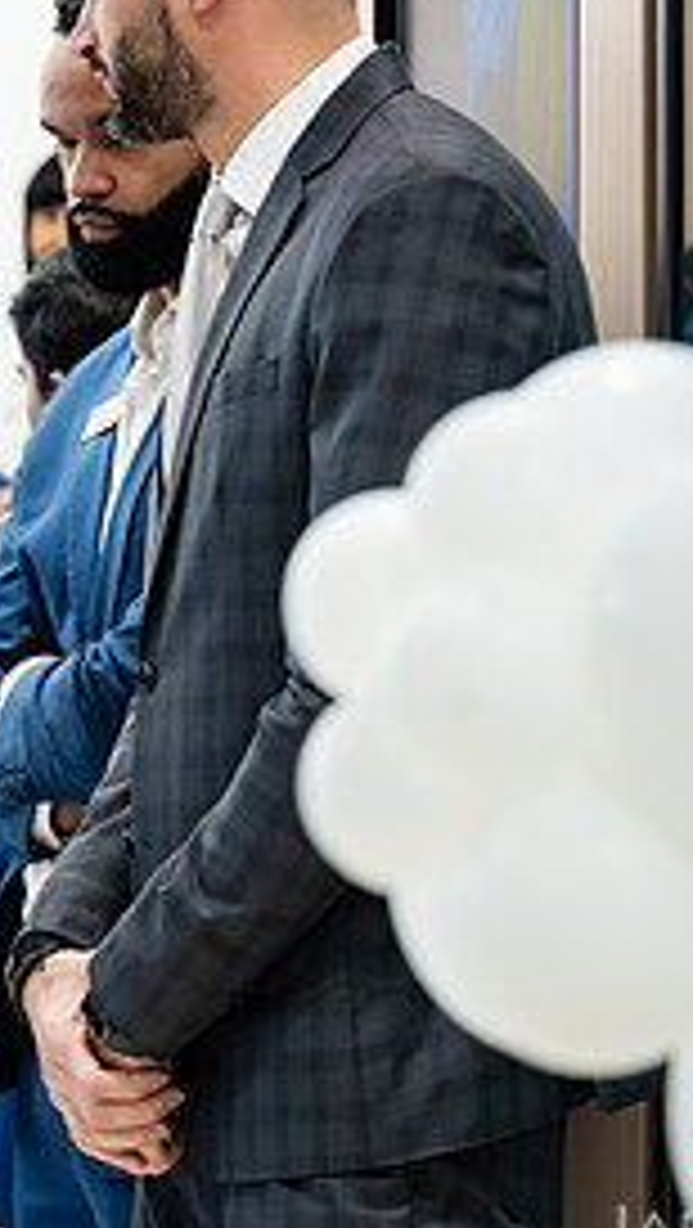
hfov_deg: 6.1
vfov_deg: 10.8
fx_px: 6487
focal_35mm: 199
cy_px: 460
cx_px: -308
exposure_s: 1/160
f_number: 3.2
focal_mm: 86
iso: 640
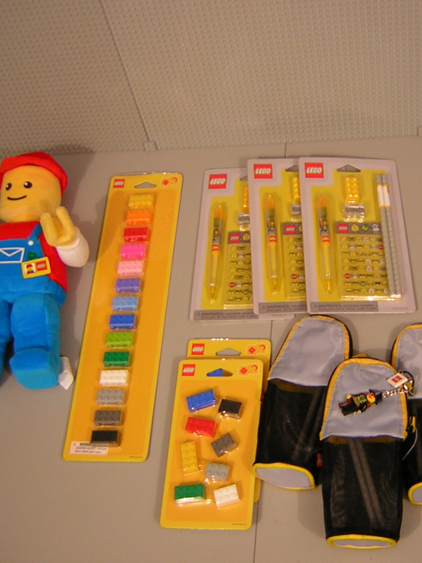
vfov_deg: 38.9
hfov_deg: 29.1
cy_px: 285
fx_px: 796
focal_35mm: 49
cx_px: 326
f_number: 2.6
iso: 50
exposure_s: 1/7.7
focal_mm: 4.7
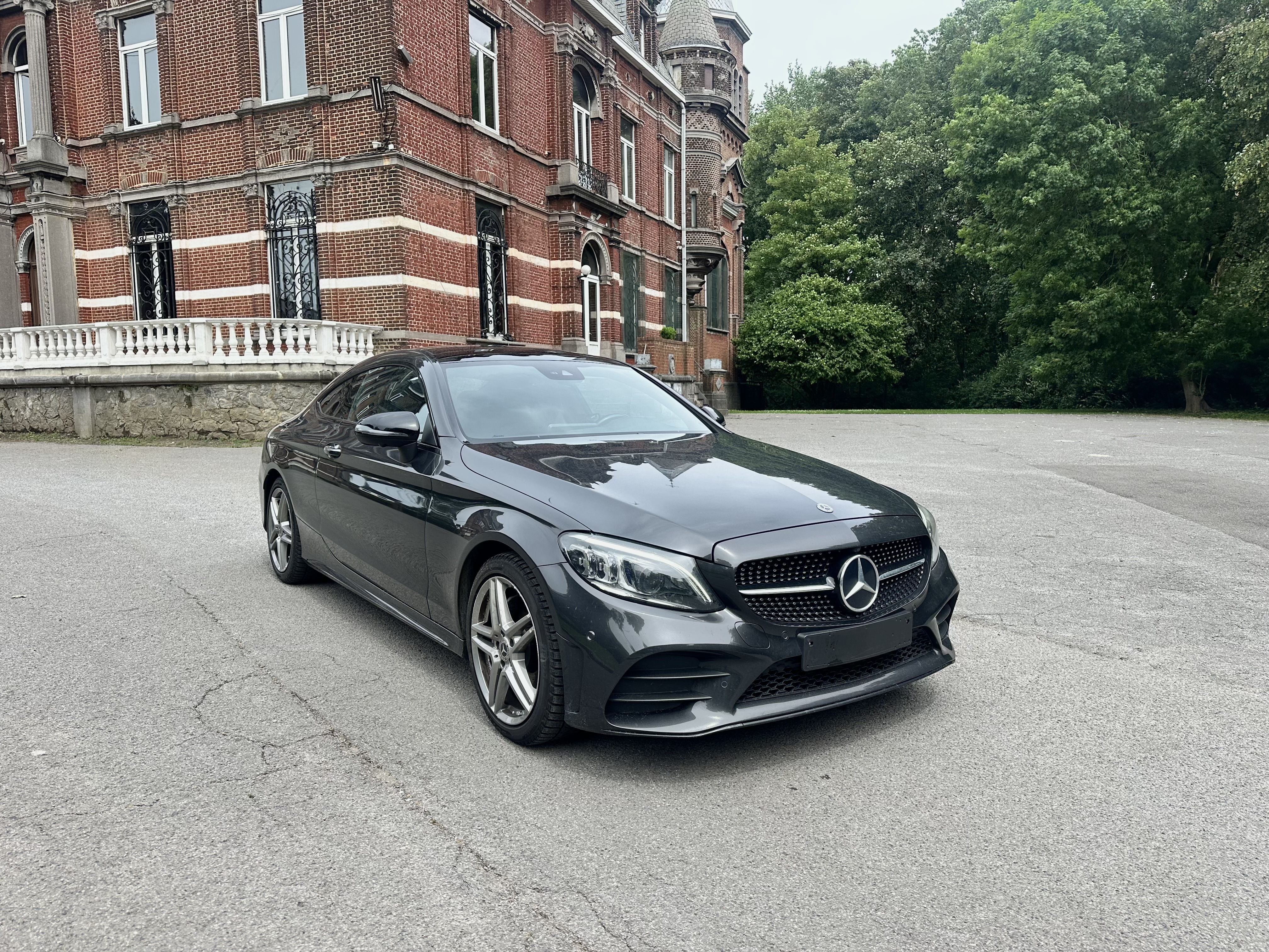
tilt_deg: -7.4
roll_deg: +1.6
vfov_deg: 56.8
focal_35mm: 24
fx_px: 880
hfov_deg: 71.6
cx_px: 634
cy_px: 476
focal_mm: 6.86
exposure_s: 1/1916
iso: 80
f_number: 1.78
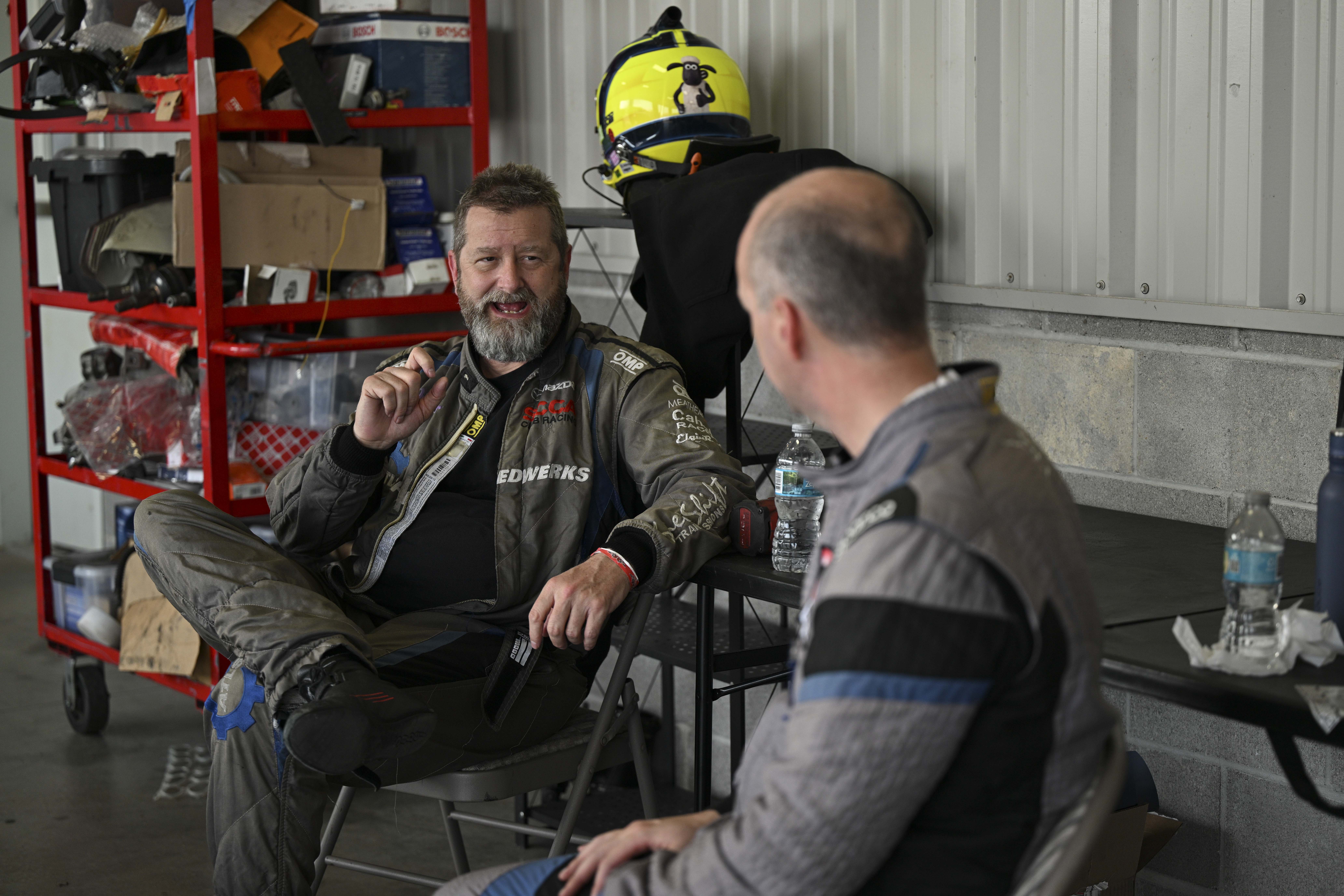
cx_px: 672
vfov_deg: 19.5
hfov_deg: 28.8
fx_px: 2613
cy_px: 448
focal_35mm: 70
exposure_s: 1/640
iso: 400
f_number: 2.8
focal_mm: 70
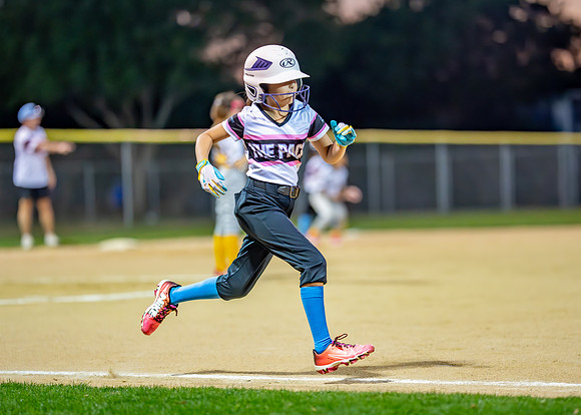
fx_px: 2664
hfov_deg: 12.4
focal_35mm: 161
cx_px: 321
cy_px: 221
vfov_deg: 8.9
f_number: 1.8
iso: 6400
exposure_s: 1/1250
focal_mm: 135
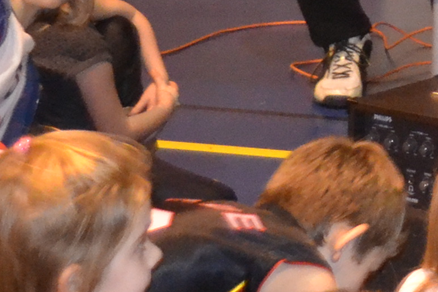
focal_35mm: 197
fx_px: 2397
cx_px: 1107
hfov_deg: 9.2
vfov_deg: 6.5
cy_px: -483
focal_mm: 22
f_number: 4
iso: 3200
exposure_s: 1/60
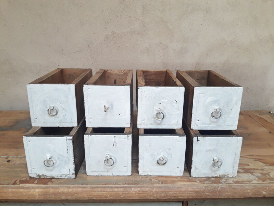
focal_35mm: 28
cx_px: 137
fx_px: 222
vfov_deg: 49.7
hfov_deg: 63.4
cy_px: 103
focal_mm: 3.7
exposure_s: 1/33
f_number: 1.9
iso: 160
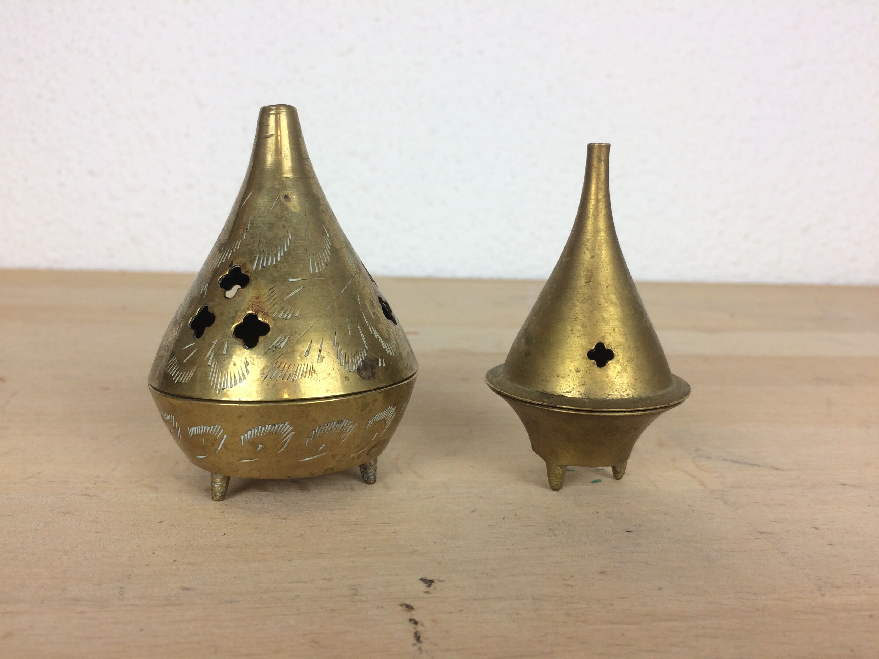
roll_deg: -1.8
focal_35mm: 29
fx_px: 736
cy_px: 330
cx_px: 440
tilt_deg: -11.4
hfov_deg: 61.7
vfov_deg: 48.2
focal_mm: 4.15
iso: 64
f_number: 2.2
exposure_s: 1/100
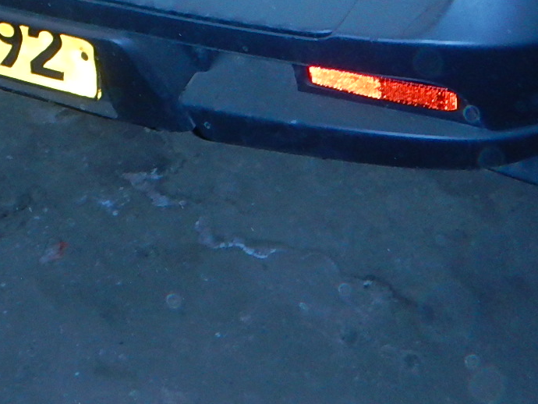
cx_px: -111
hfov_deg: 22.7
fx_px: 1228
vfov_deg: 16.7
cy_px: -229
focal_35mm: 79
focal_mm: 4.3
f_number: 2.8
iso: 200
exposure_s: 1/30
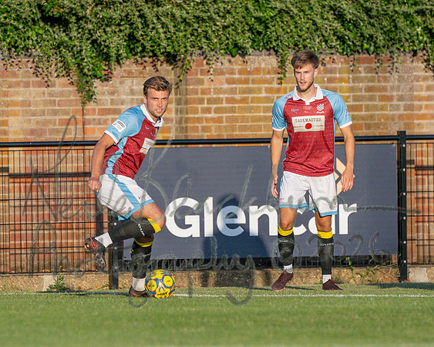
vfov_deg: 2.2
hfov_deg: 2.7
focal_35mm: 709
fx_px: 9105
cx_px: 167
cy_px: 201
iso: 400
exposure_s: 1/4000
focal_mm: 300
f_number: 2.8
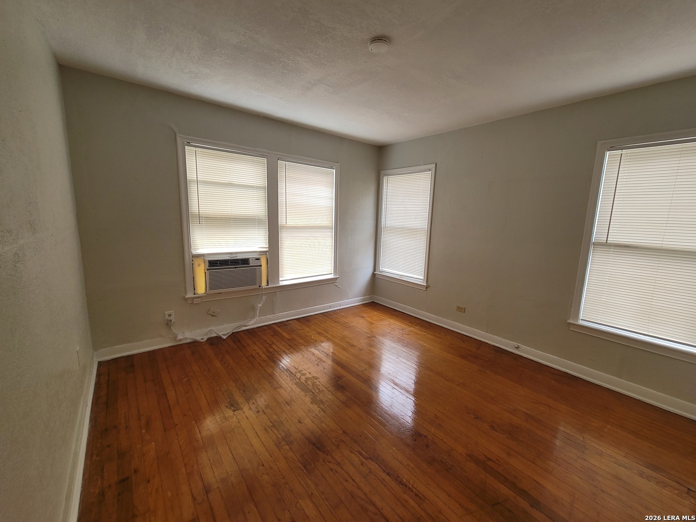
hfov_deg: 106.2
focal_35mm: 13
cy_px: 261
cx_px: 348
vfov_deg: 89.9
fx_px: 261
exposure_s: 1/120
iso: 80
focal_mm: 2.2
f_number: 2.2
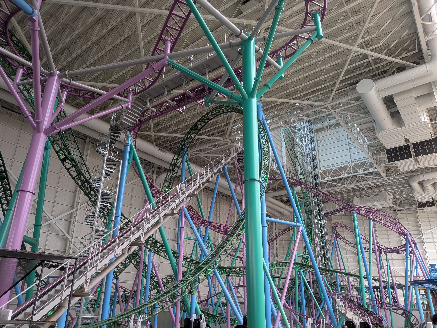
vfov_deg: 56.8
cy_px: 164
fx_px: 303
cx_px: 218
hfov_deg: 71.6
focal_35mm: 24
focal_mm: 4.53
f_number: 1.7
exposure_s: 1/100
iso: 102
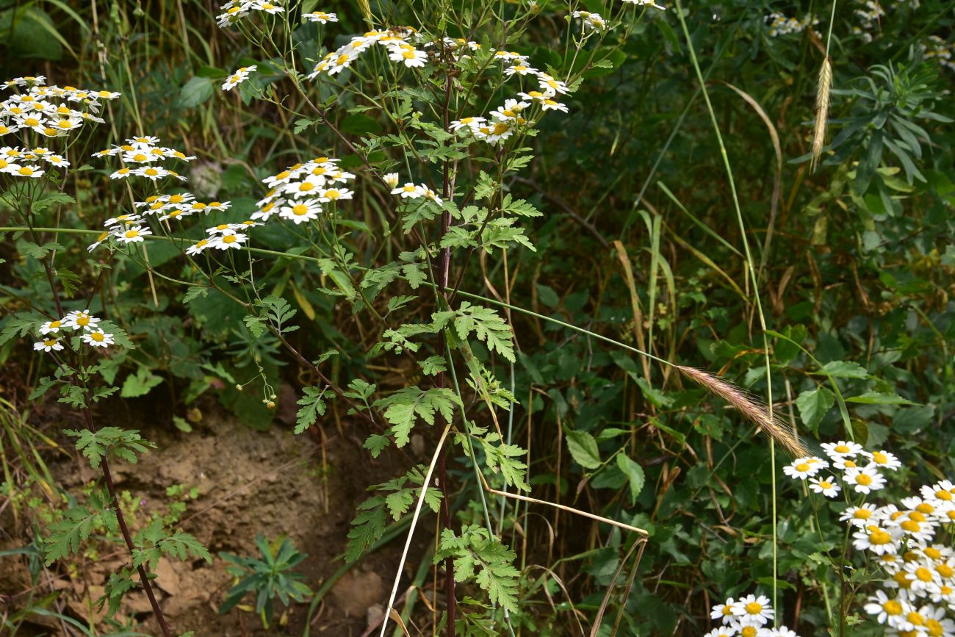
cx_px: 478
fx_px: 1326
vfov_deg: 27.0
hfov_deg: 39.6
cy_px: 318
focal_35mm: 50
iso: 320
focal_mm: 50
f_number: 10
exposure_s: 1/125
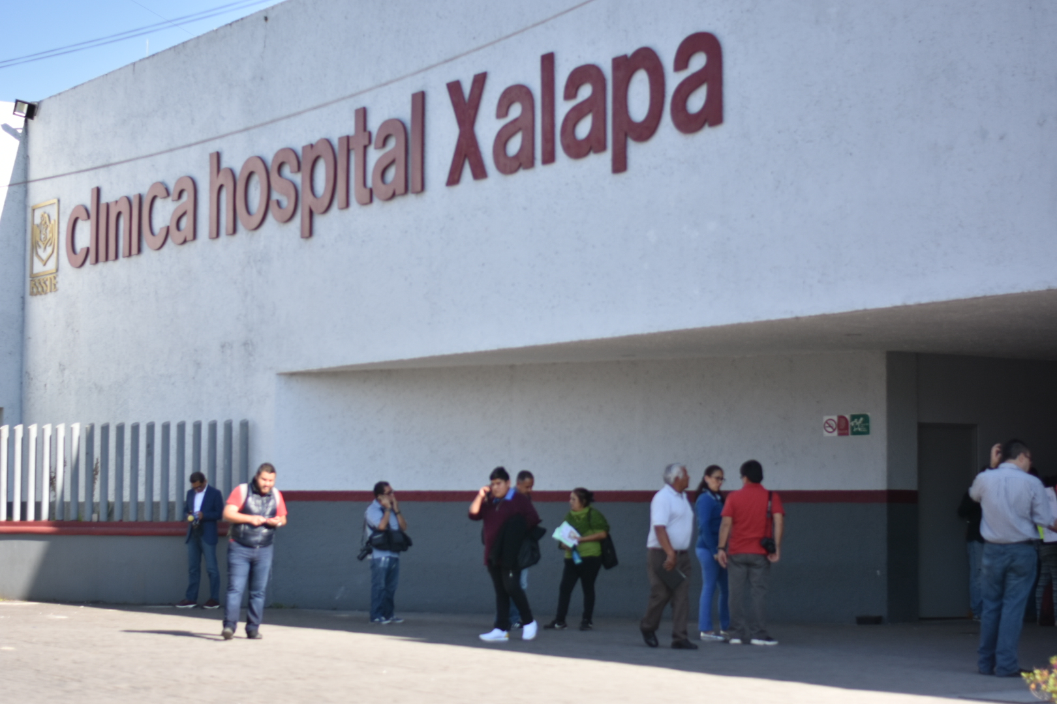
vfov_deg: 18.2
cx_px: 528
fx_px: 2202
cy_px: 352
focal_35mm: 75
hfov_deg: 27.0
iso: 320
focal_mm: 50
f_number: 1.8
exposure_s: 1/5000
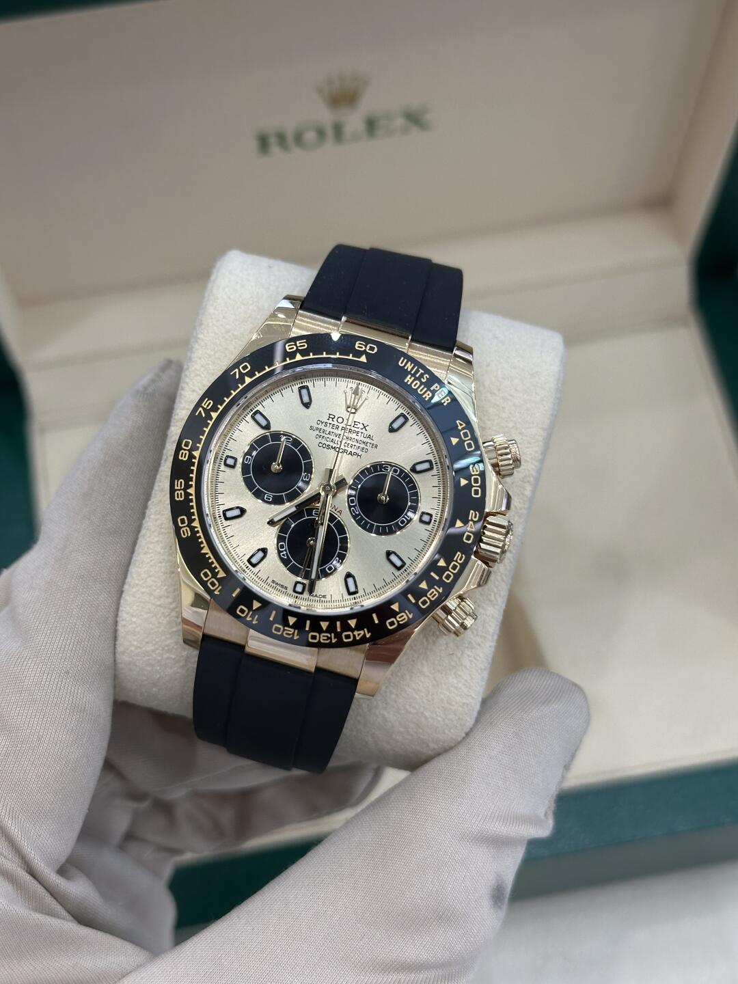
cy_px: 492
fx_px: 1364
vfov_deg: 39.7
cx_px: 369
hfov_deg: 30.3
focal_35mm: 48
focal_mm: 6.86
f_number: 1.78
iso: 80
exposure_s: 1/100
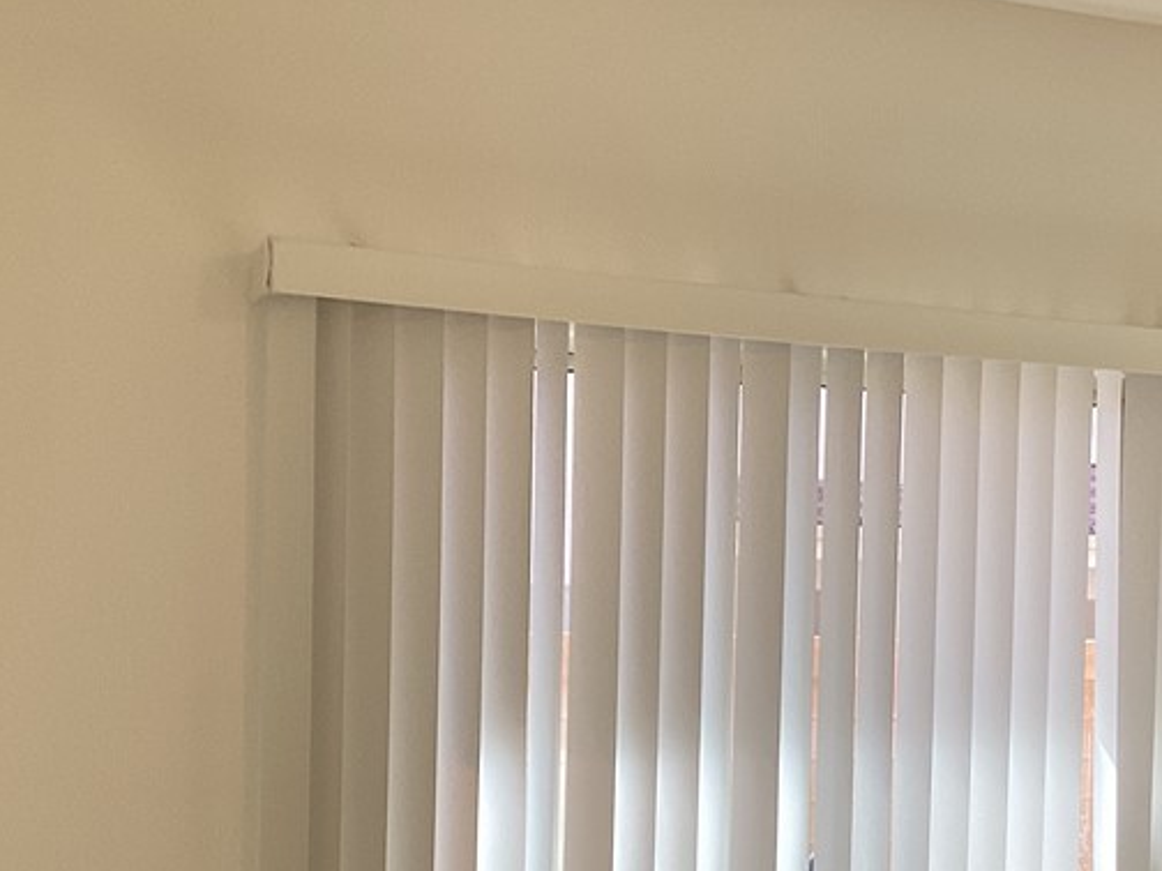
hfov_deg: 30.0
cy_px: 657
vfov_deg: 23.0
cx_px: 941
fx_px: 2115
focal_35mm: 63
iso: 32
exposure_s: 1/100
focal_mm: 3.3
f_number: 2.4
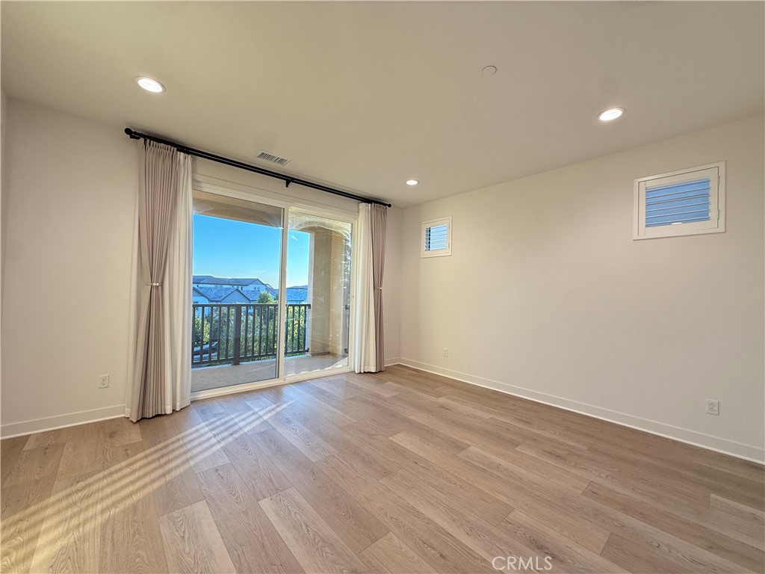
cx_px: 382
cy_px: 287
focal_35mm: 14
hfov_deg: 102.1
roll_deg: -1.7
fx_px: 309
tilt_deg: +1.1
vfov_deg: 85.7
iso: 125
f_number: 2.2
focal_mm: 2.22
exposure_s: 1/99
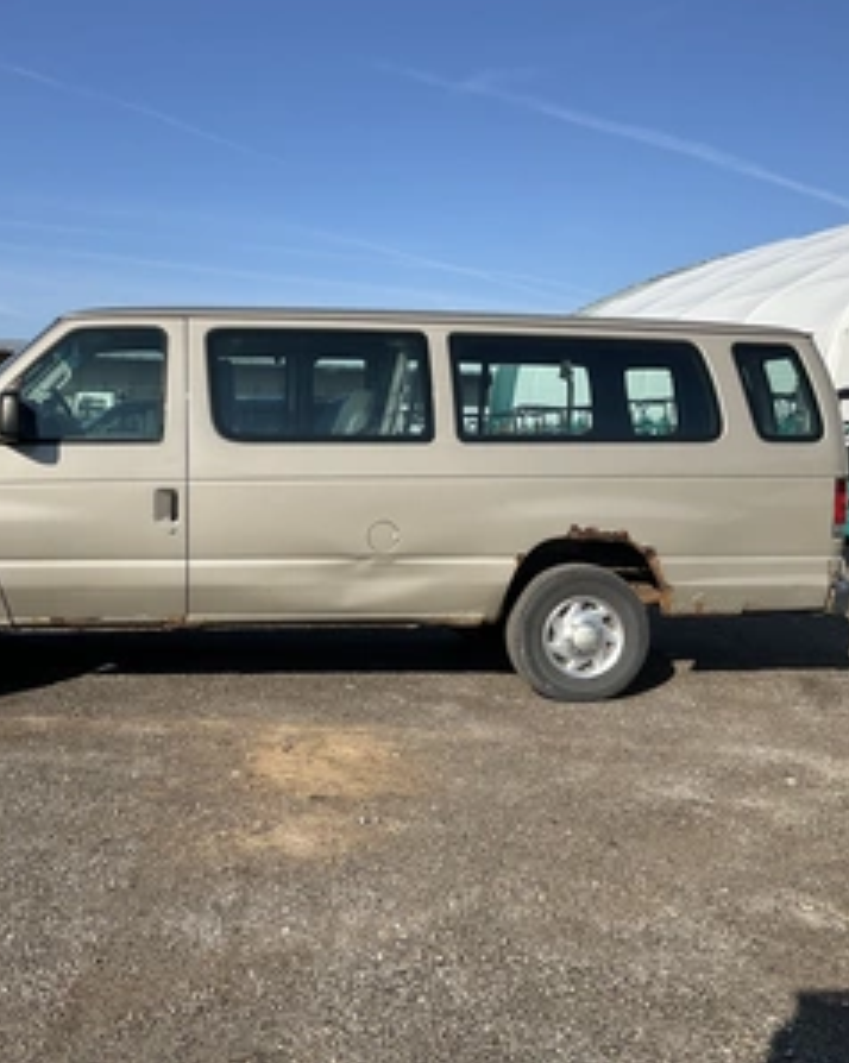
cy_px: 532
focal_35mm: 38
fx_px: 1195
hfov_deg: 39.0
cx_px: 342
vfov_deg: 48.0
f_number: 1.8
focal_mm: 3
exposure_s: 1/2227
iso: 25
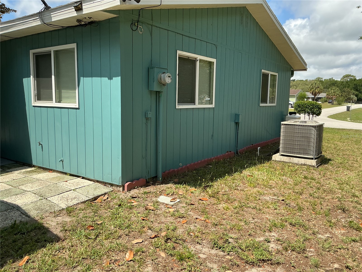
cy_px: 136
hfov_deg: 61.7
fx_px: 303
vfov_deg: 48.2
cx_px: 181
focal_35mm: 29
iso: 25
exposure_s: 1/1490
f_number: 1.8
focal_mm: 3
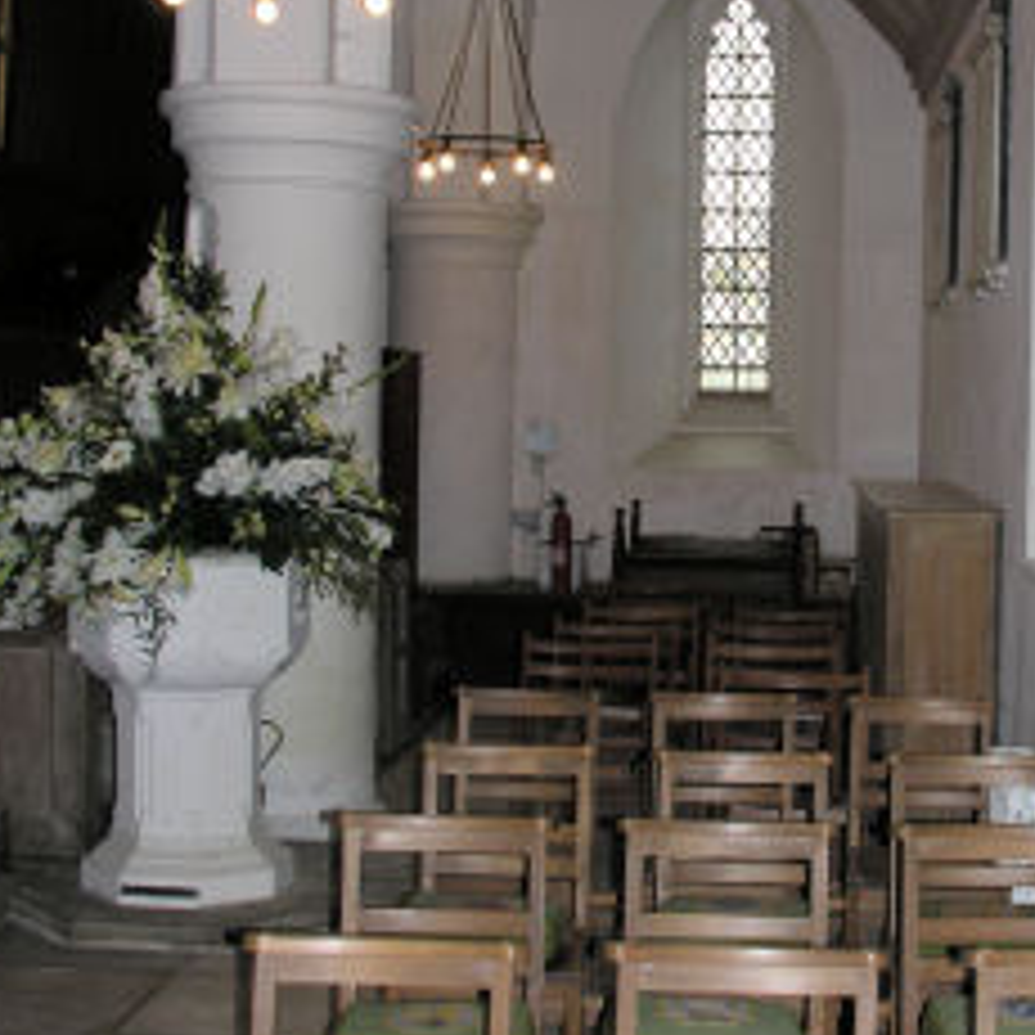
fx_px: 2097
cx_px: 709
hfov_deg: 27.5
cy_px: 369
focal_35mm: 62
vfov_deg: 27.6
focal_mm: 8.9
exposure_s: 1/60.1
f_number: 2.8
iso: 74
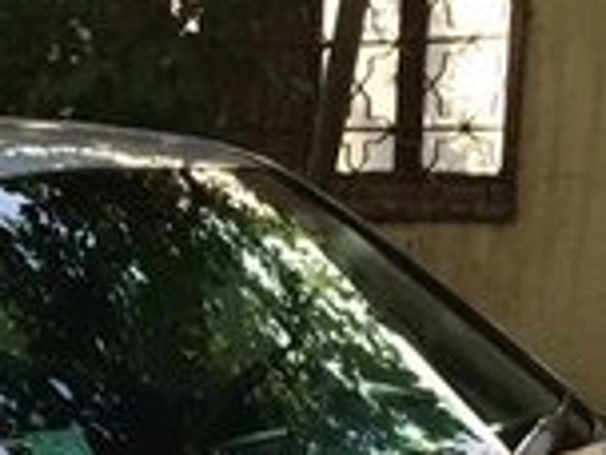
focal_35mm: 126
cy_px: 832
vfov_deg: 11.0
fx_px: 2206
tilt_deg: -17.1
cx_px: 116
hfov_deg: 15.5
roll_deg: -1.8
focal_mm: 4.15
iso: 32
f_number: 2.2
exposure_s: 1/255
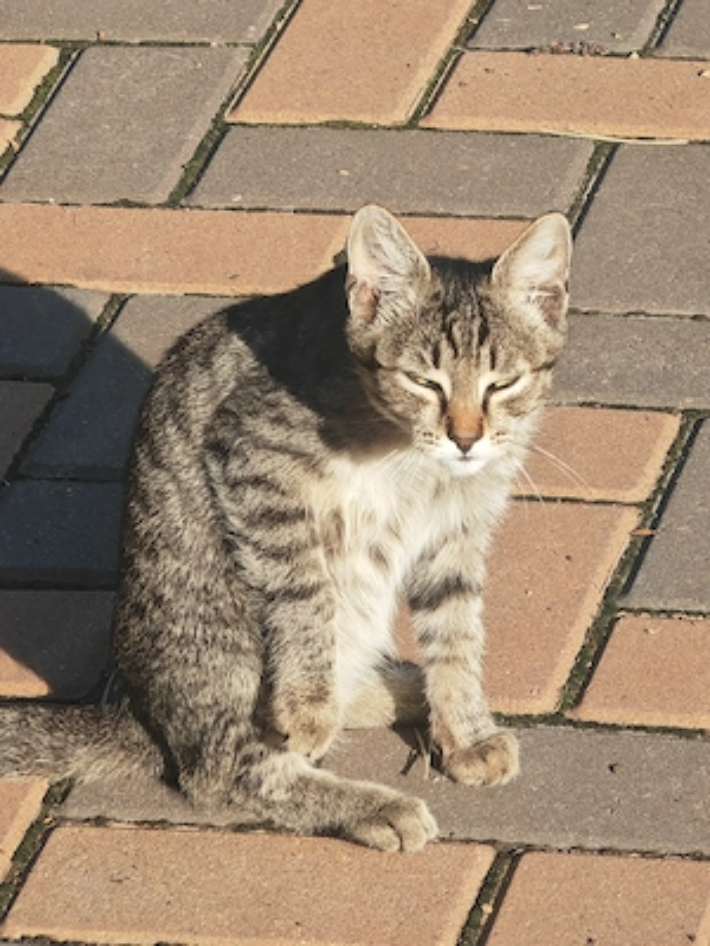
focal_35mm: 272
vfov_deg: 7.3
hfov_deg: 5.5
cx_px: 355
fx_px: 7439
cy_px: 473
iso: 50
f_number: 3
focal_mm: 14.92
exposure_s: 1/260
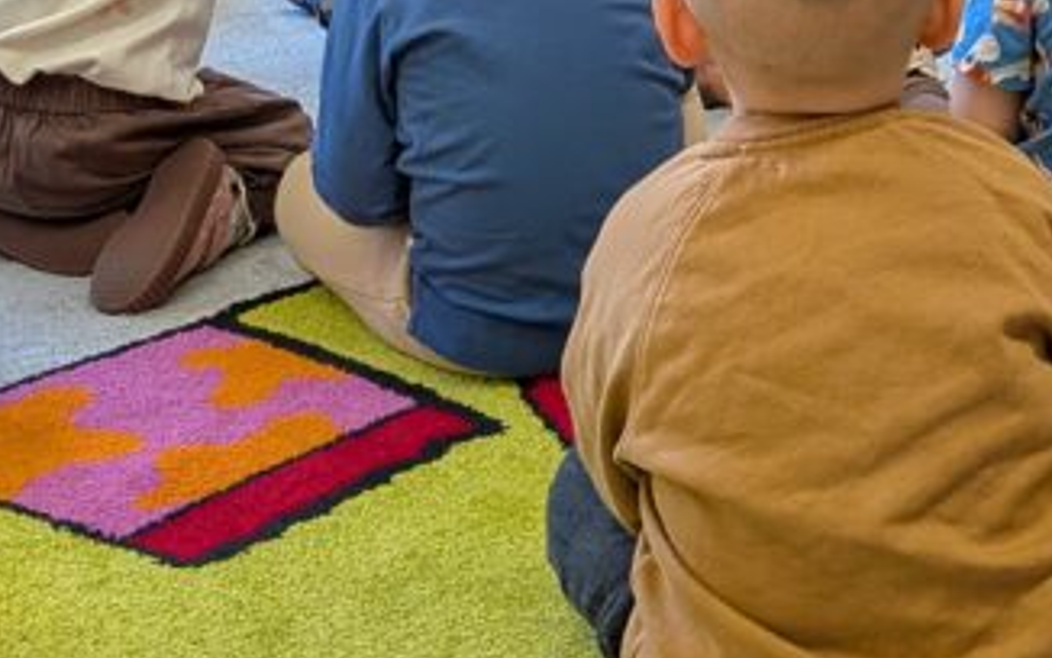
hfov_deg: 25.7
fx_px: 2294
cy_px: -219
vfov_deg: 15.5
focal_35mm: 80
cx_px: 694
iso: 103
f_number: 1.7
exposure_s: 1/100
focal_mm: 4.53
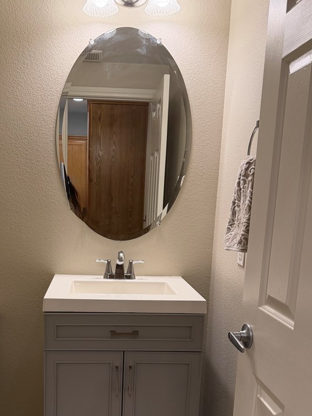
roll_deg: -1.9
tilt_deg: -10.7
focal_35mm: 35
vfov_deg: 51.6
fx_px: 420
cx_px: 111
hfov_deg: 40.3
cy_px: 280
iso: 200
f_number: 1.78
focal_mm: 6.76
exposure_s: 1/129
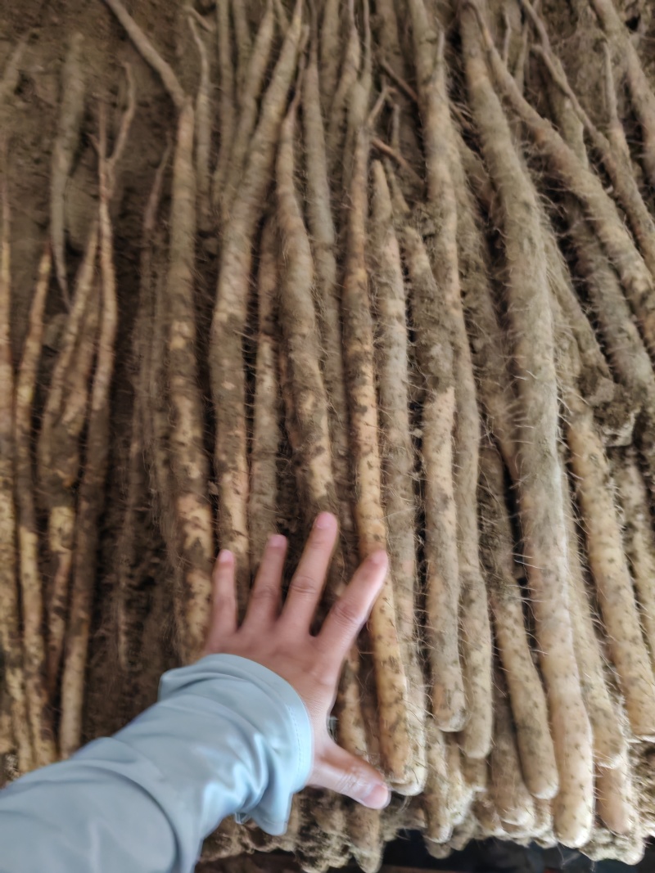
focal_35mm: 27
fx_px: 681
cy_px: 436
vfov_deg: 65.3
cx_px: 328
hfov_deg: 51.3
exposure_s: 1/33
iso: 1250
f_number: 1.95
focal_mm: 5.52
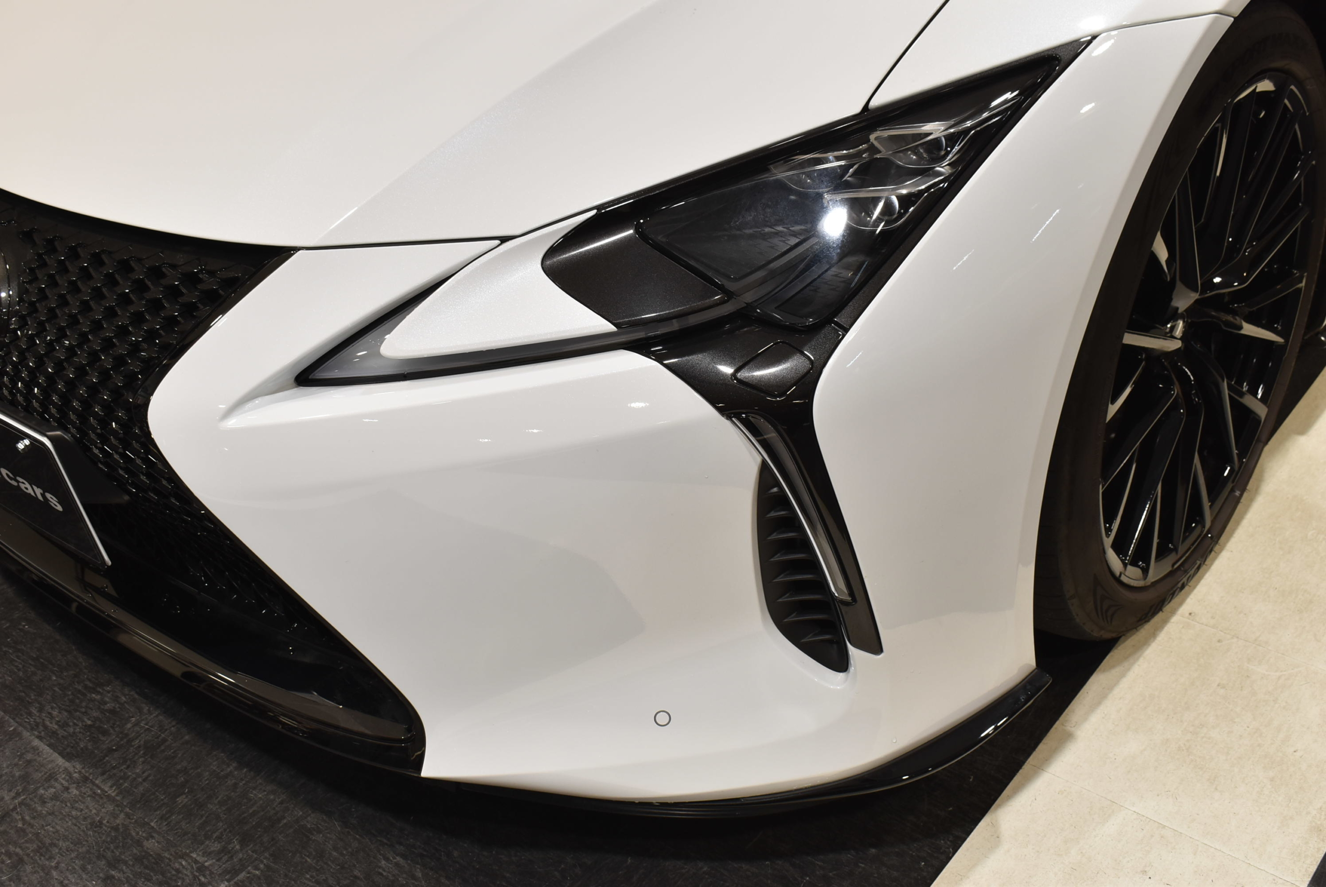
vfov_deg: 33.1
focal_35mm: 40
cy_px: 444
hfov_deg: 47.9
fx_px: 1493
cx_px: 663
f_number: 8
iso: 450
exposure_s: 1/40
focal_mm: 27
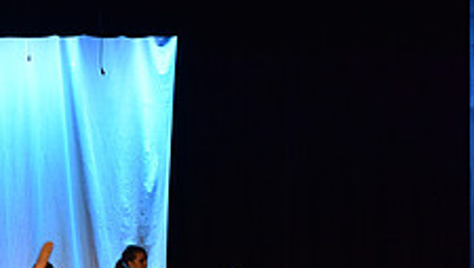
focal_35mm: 216
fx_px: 2717
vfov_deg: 5.6
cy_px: 402
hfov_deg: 9.8
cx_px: -135
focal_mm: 80
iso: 2000
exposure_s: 1/250
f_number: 4
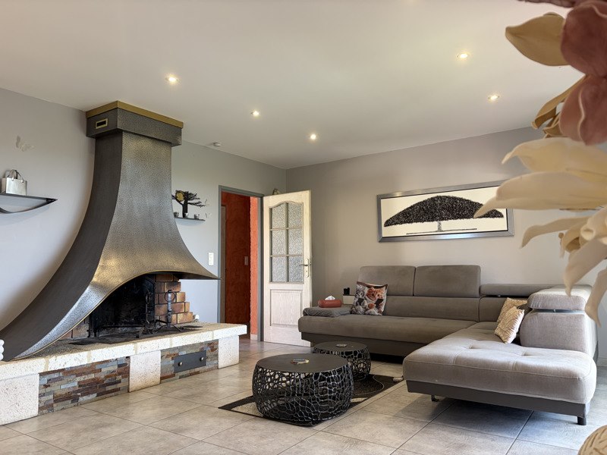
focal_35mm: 26
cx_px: 304
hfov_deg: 67.3
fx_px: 456
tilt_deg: +6.0
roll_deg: +1.6
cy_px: 228
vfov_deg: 53.1
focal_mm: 5.96
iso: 64
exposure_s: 1/50
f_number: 1.6
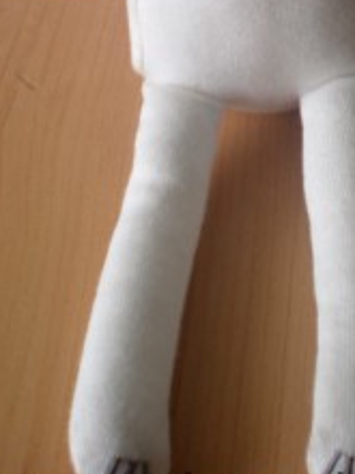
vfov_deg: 20.9
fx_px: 1231
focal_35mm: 90
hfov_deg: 16.3
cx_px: 275
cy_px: -19
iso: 78
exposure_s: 1/59.4
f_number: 3.1
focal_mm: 6.3
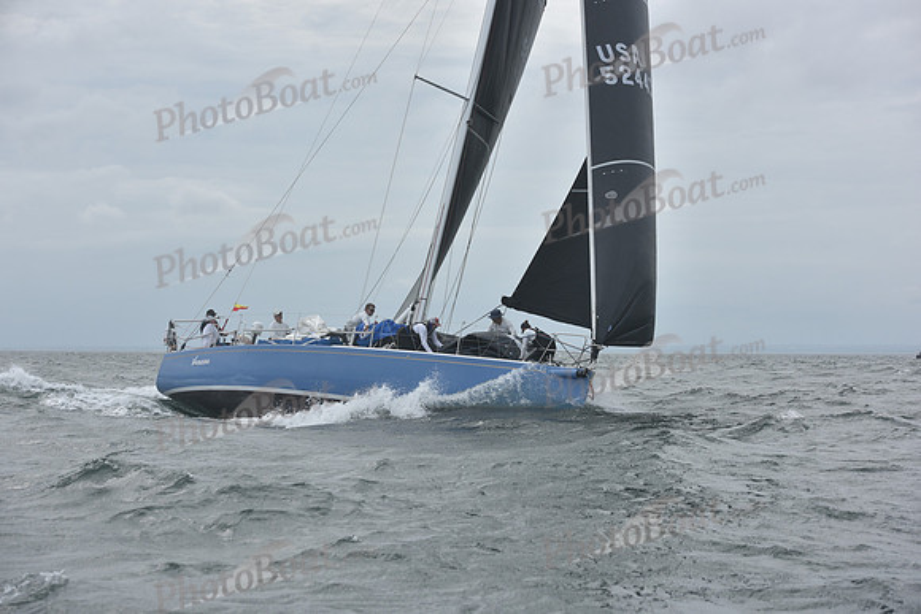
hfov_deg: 28.8
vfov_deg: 19.5
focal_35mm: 70
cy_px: 307
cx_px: 460
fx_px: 1791
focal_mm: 70
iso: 200
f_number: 6.3
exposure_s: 1/1250
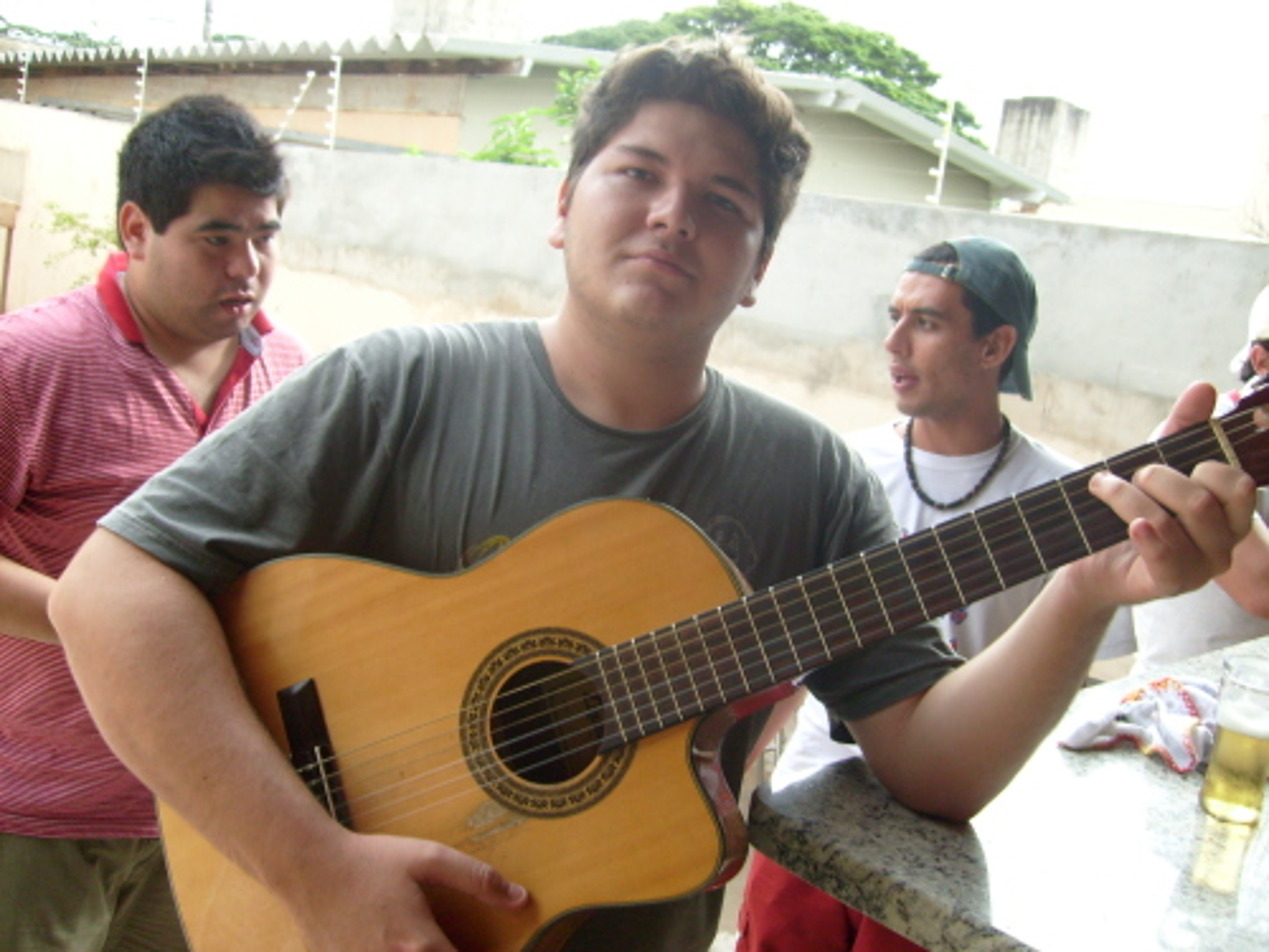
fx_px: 1283
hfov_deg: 52.6
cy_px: 476
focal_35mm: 35
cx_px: 634
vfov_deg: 40.7
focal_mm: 5.8
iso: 80
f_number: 2.8
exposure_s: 1/90
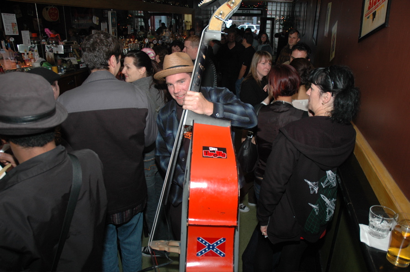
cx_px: 205
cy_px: 136
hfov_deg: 67.4
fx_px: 307
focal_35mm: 27
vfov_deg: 47.9
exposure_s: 1/60
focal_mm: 18
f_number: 5
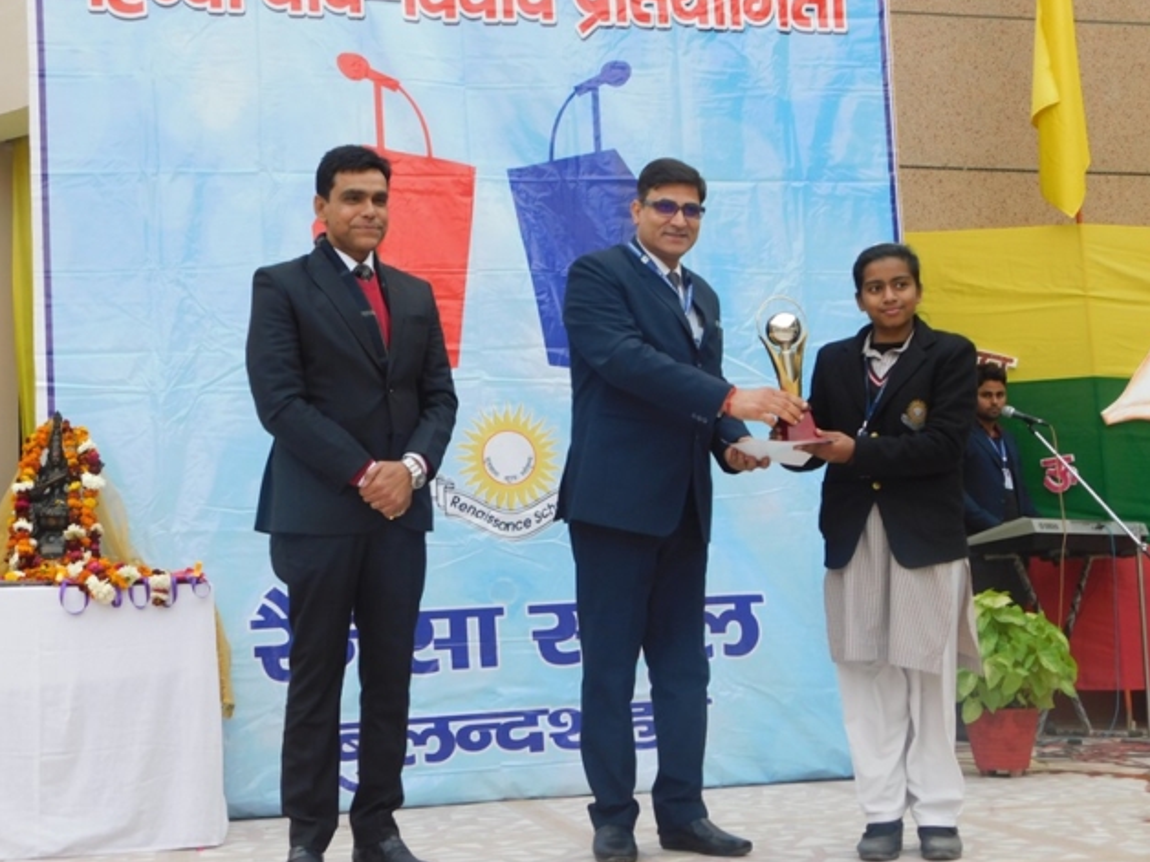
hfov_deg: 36.8
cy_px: 430
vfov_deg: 28.0
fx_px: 1728
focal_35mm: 52
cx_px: 582
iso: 125
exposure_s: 1/50
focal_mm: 9
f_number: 3.8
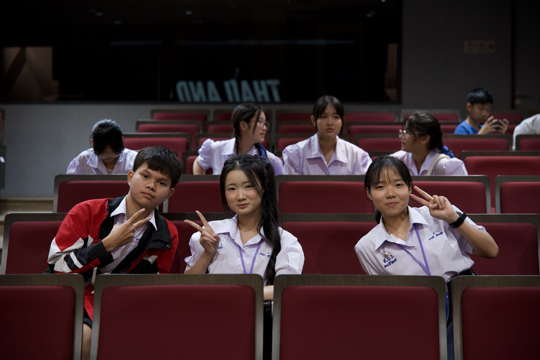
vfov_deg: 18.2
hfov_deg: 27.0
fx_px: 1125
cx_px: 270
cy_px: 180
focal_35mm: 75
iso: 1600
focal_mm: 75
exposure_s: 1/100
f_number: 4
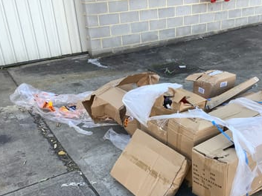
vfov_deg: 32.5
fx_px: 333
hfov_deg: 42.5
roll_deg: +2.5
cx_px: 170
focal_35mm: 44
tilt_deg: -26.6
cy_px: 138
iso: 32
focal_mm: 3.3
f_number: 2.4
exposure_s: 1/100
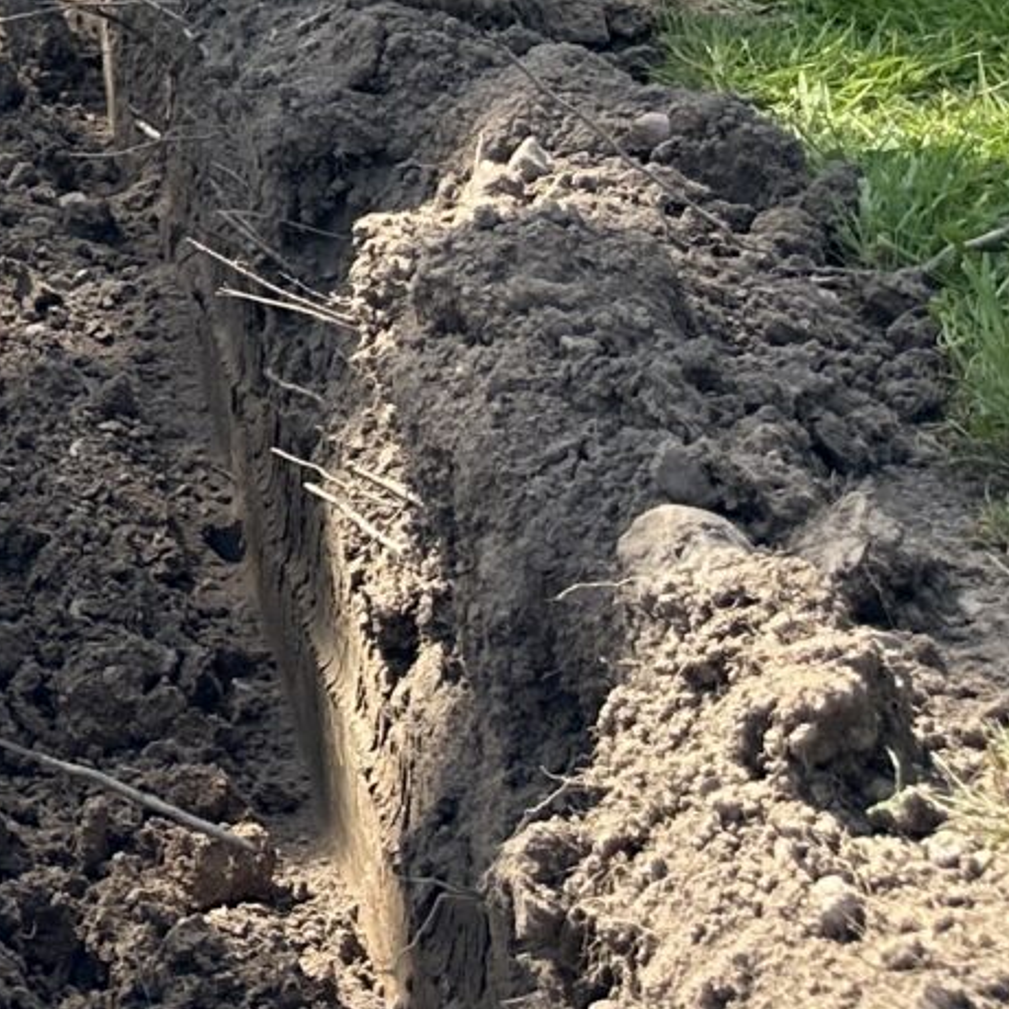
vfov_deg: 13.6
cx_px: -948
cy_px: -673
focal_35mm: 118
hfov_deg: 13.0
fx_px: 3891
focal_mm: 6.86
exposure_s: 1/1692
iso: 80
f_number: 1.78
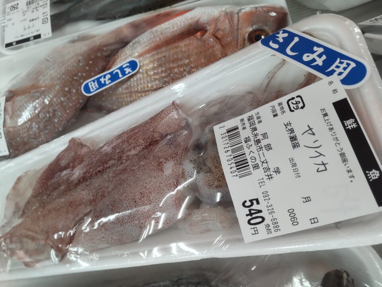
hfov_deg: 71.6
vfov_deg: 56.8
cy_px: 144
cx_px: 191
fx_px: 265
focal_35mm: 24
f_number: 2
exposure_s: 1/60
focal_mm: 3.43
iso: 139
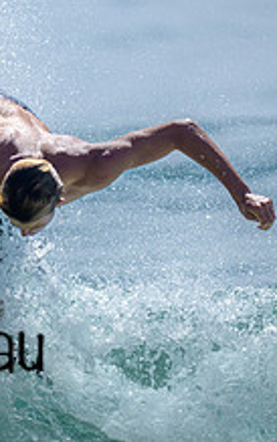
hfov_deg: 0.5
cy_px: 257
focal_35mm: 2532
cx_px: -113
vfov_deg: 0.8
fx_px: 30563
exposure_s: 1/2500
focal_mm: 800
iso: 200
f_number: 6.3
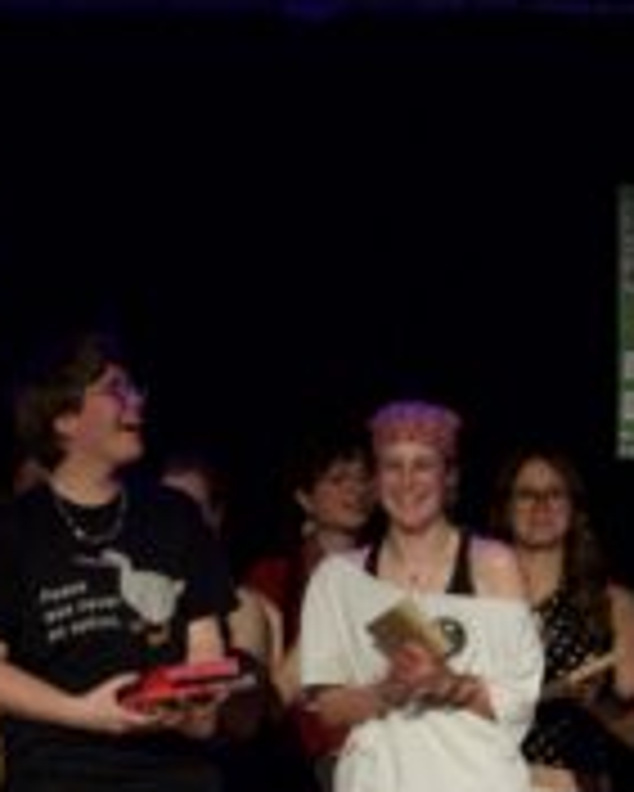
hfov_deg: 8.3
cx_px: 139
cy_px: 657
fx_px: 4338
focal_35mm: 185
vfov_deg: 10.4
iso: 2000
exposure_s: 1/25
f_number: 7.1
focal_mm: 55
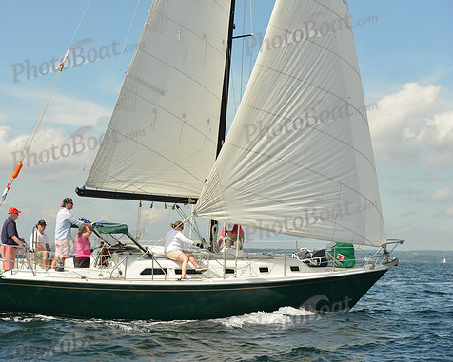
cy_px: 182
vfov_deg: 19.2
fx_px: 1073
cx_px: 195
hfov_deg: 23.8
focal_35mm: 80
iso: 320
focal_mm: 70
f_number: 7.1
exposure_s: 1/1250
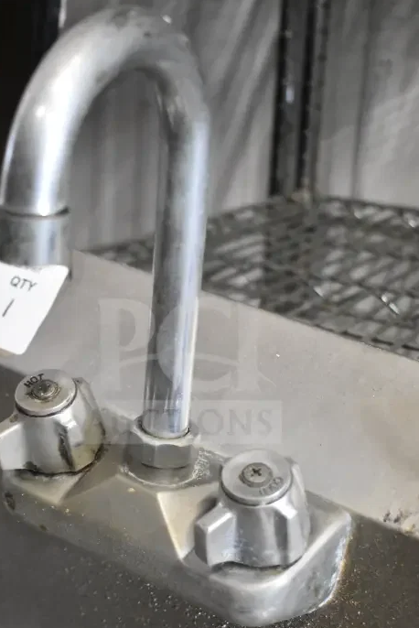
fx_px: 977
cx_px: 178
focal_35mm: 56
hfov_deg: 24.2
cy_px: 371
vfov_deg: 35.5
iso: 6400
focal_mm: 28
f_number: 4.2
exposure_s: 1/80
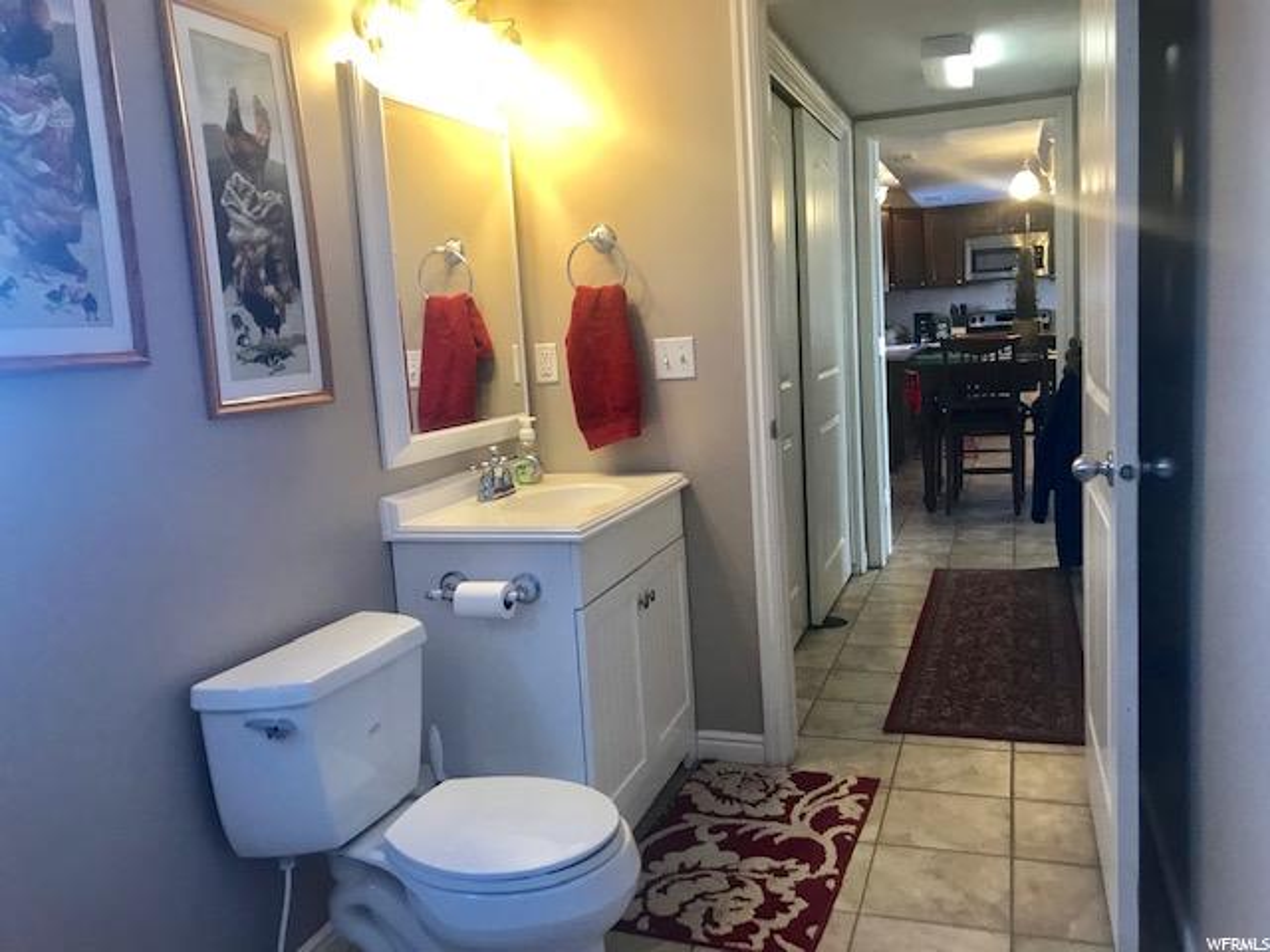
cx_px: 635
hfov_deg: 63.4
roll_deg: +4.3
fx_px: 1027
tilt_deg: -7.8
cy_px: 476
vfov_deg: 49.7
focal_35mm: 28
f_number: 1.8
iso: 25
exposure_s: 1/30
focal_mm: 3.99
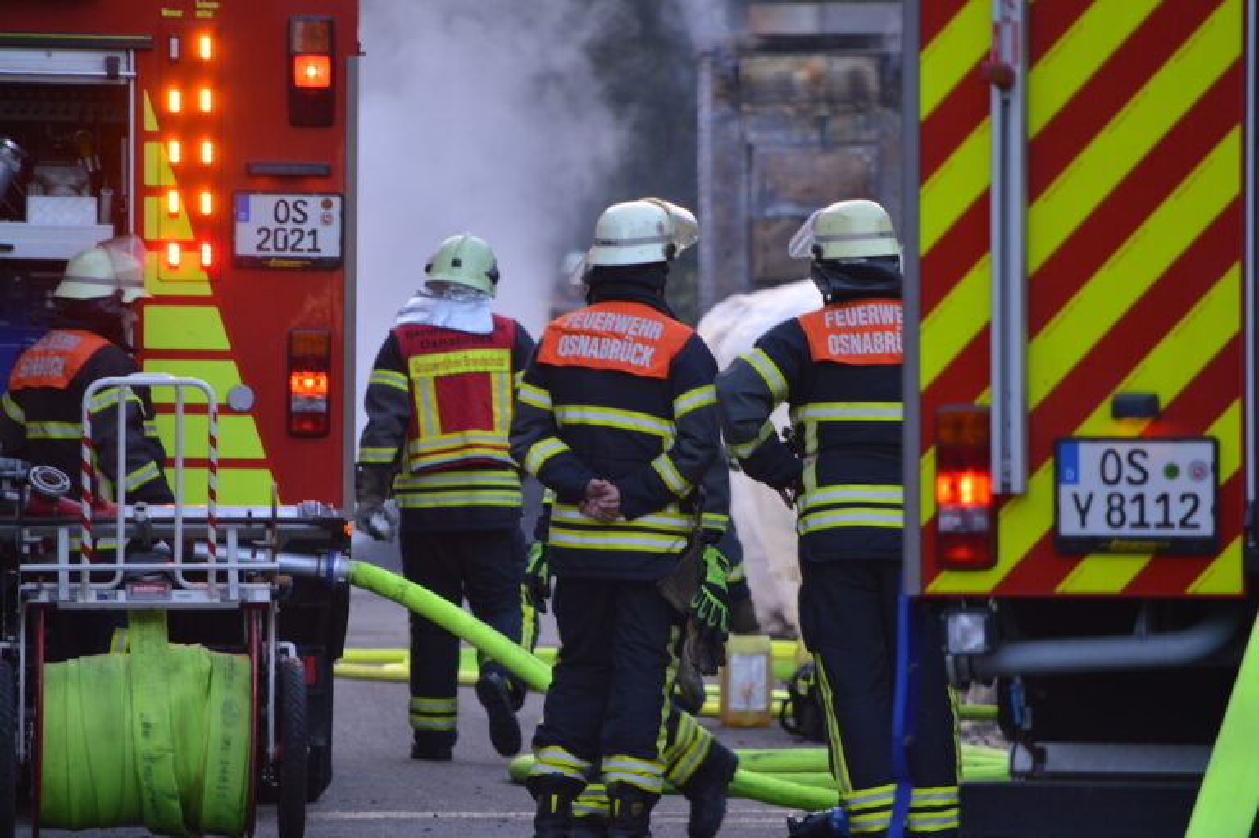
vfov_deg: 3.1
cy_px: 419
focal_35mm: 450
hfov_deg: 4.6
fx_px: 15727
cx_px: 630
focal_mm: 300
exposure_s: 1/125
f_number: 5.6
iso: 640
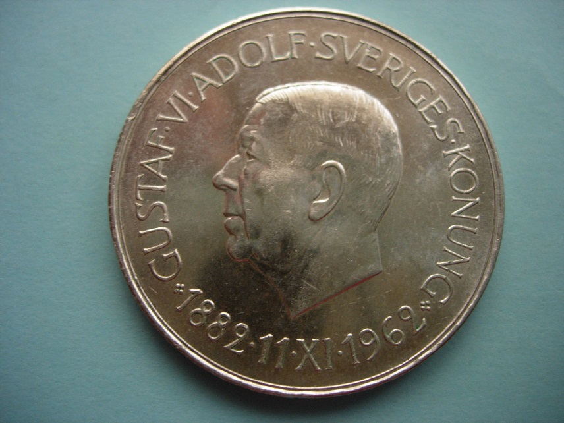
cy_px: 212
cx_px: 282
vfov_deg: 37.7
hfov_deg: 49.0
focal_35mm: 38
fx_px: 619
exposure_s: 1/32
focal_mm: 7.8
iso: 129
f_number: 2.8
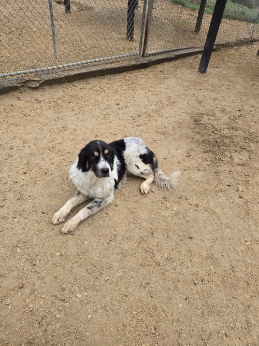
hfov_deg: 58.9
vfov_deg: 73.9
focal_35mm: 23
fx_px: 230
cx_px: 130
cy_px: 173
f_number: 1.8
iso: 25
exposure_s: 1/667
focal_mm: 5.4
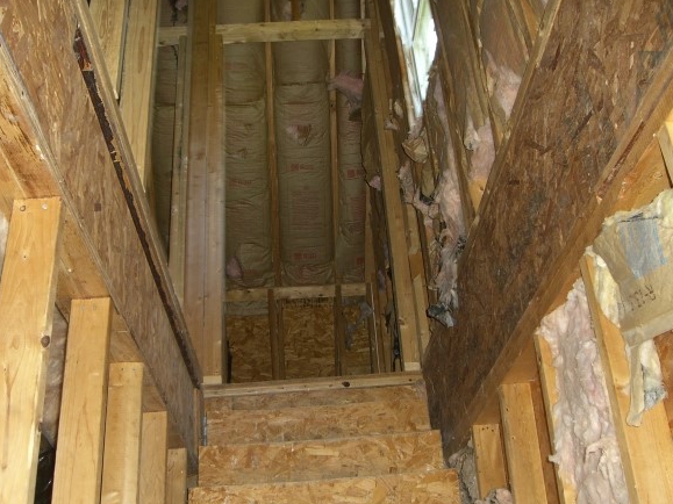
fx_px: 816
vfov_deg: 34.3
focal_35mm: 42
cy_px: 255
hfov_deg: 44.8
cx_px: 337
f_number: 2.7
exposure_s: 1/60
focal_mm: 6.2
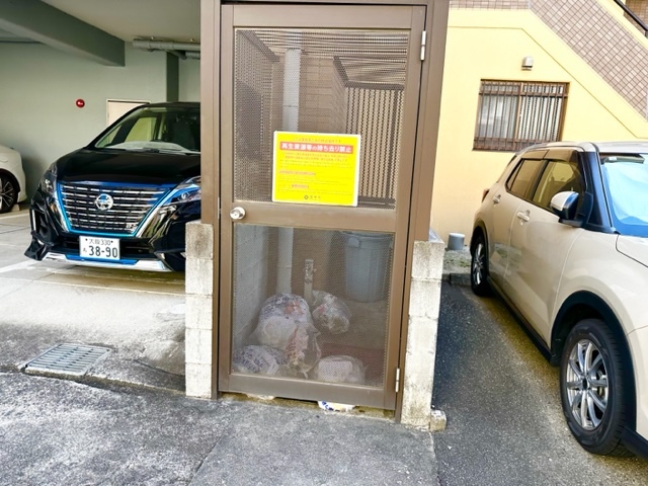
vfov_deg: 56.8
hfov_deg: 71.6
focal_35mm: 24
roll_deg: -3.4
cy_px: 243
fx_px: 449
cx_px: 324
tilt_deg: -7.4
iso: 80
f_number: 1.78
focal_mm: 6.86
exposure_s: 1/467
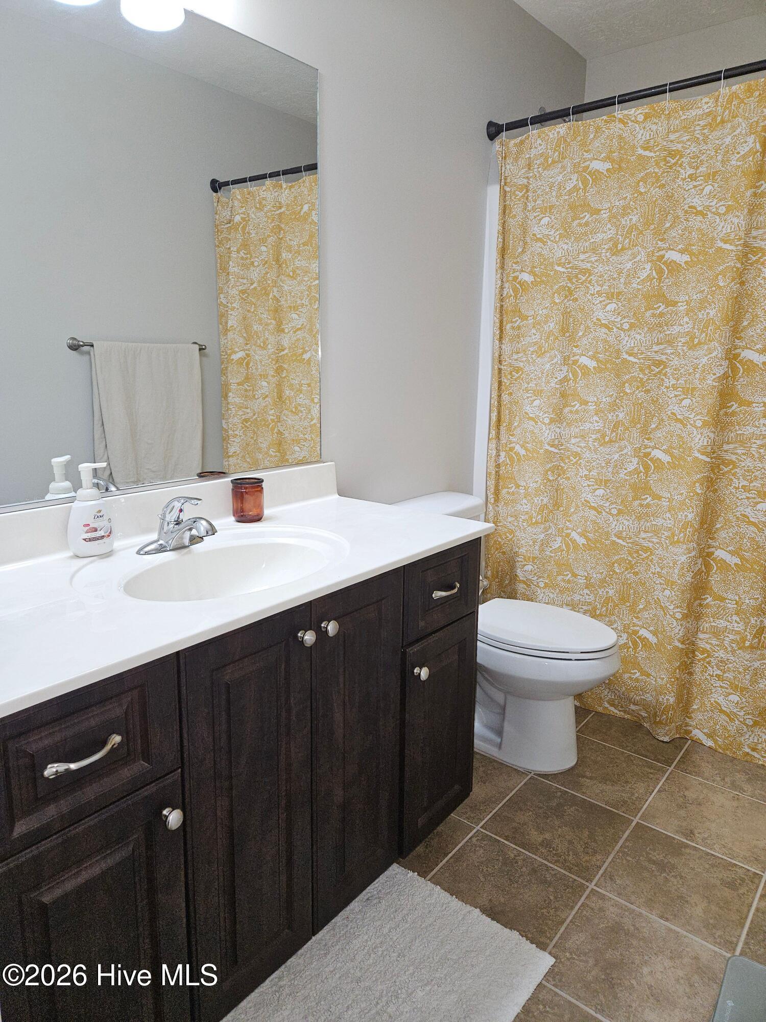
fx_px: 679
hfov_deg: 58.9
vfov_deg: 73.9
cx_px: 383
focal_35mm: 23
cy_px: 511
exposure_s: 1/60
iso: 100
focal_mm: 5.4
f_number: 1.8
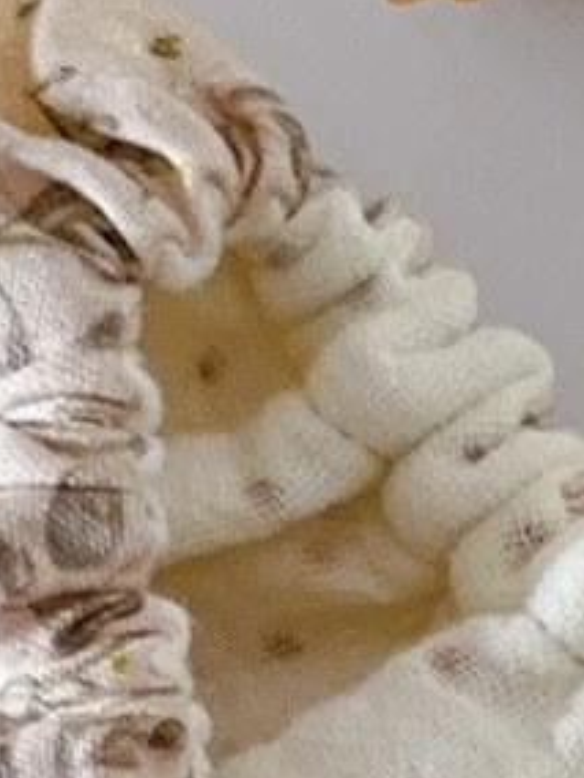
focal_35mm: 173
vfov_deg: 10.7
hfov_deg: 7.7
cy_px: 1438
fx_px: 3892
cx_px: 1596
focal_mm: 6.76
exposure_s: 1/60
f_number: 1.78
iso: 250
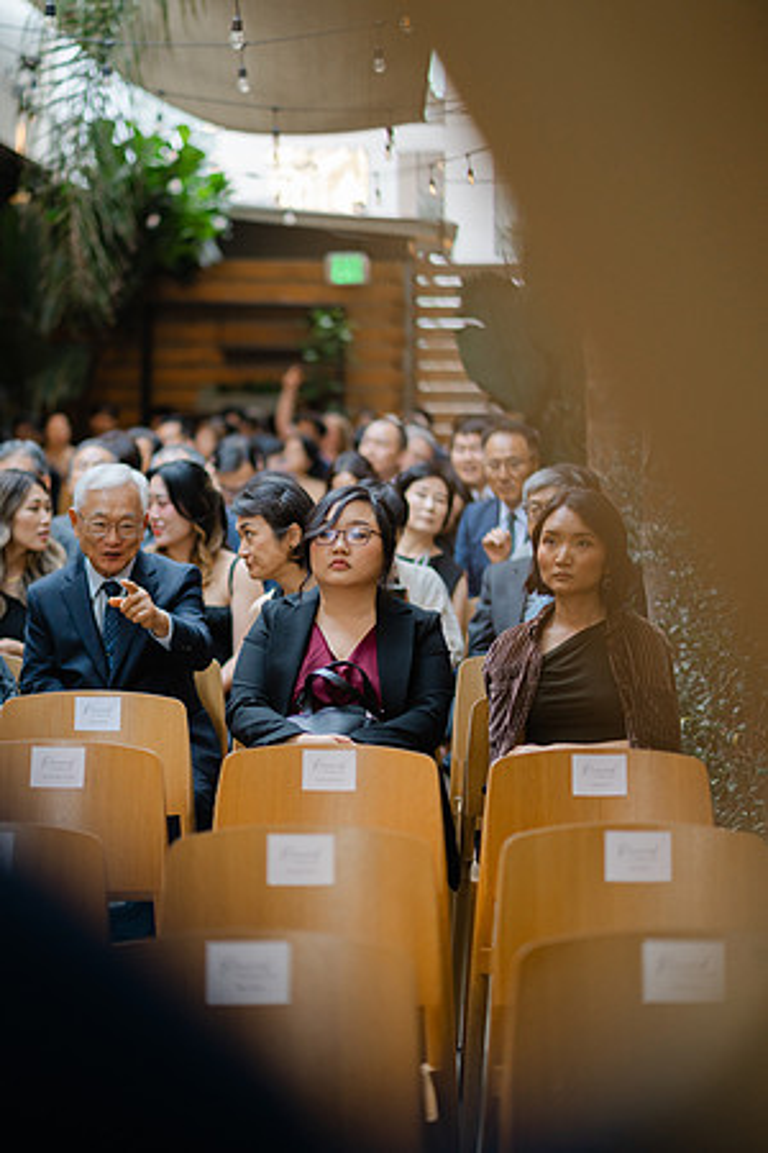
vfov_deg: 23.9
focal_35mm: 85
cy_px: 576
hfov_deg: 16.1
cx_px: 384
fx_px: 2720
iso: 500
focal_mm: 85
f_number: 1.8
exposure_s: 1/200
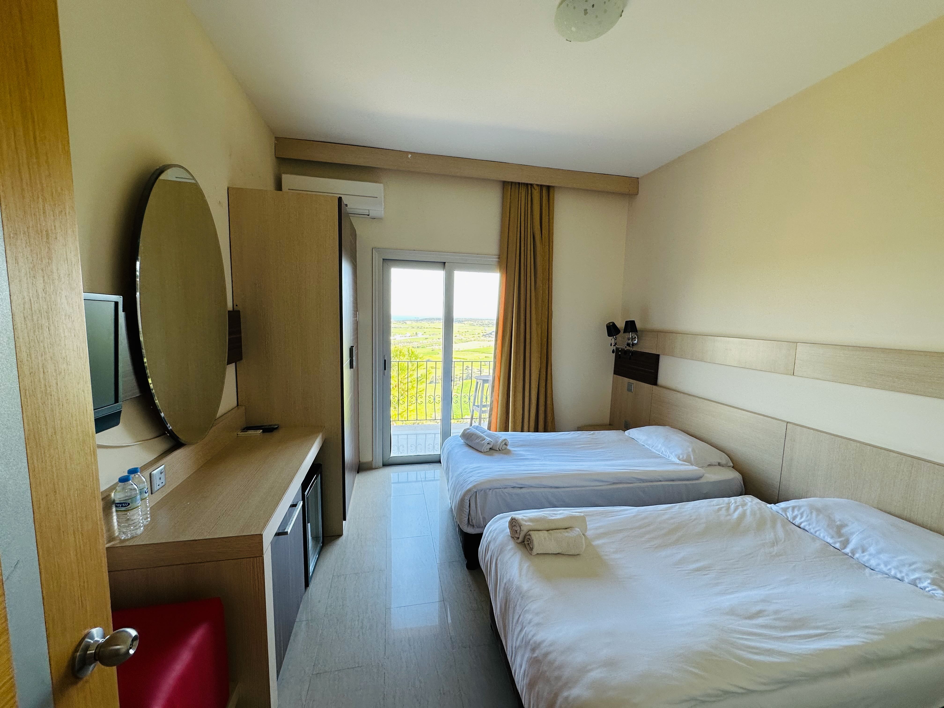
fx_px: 382
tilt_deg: -5.7
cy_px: 354
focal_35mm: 14
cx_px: 472
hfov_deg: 102.1
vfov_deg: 85.7
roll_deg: -1.3
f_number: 2.2
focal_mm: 2.22
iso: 64
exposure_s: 1/99
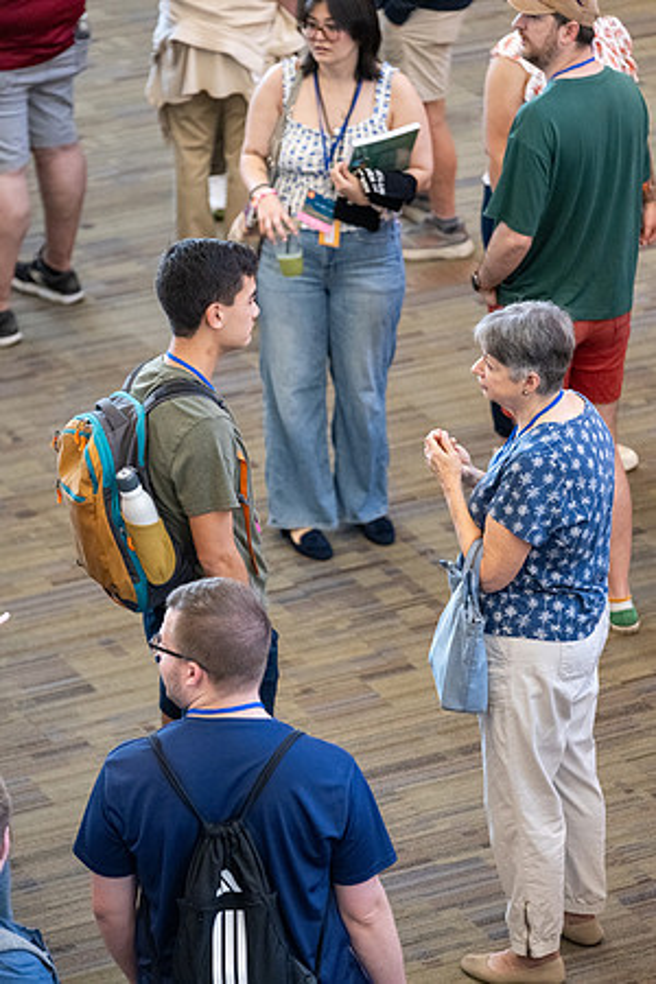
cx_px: 328
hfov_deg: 8.6
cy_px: 492
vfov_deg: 12.9
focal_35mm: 159
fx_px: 4346
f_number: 2.8
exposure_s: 1/160
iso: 4000
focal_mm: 106
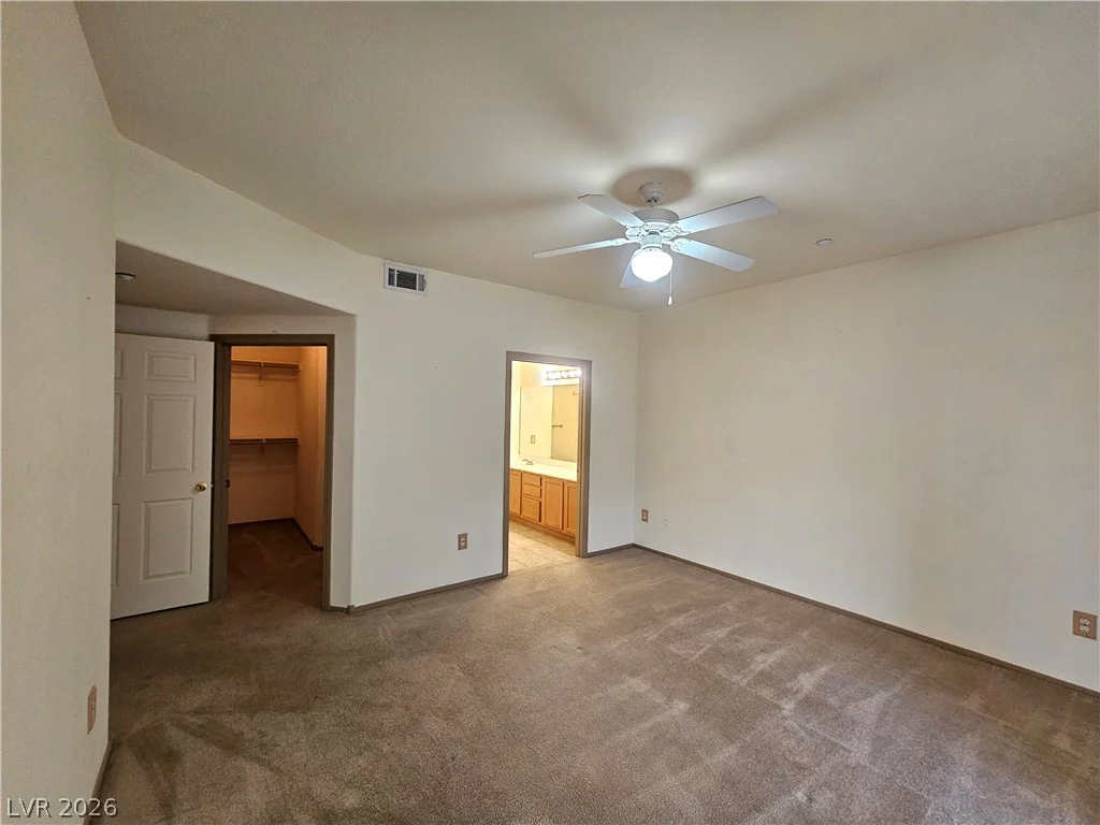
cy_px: 412
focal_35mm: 13
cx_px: 550
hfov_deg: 106.2
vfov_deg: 89.9
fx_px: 413
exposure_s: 1/60.2
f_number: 2.2
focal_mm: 2.2
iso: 250
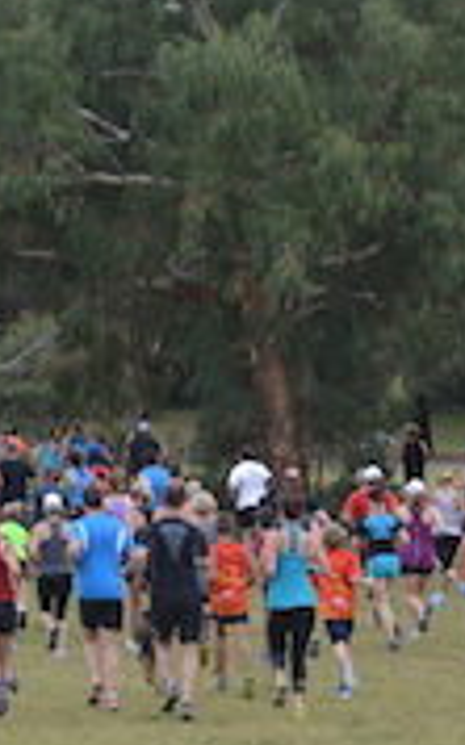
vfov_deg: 9.9
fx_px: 4311
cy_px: 402
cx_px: 289
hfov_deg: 6.2
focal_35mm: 212
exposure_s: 1/125
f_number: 5.6
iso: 100
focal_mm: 55
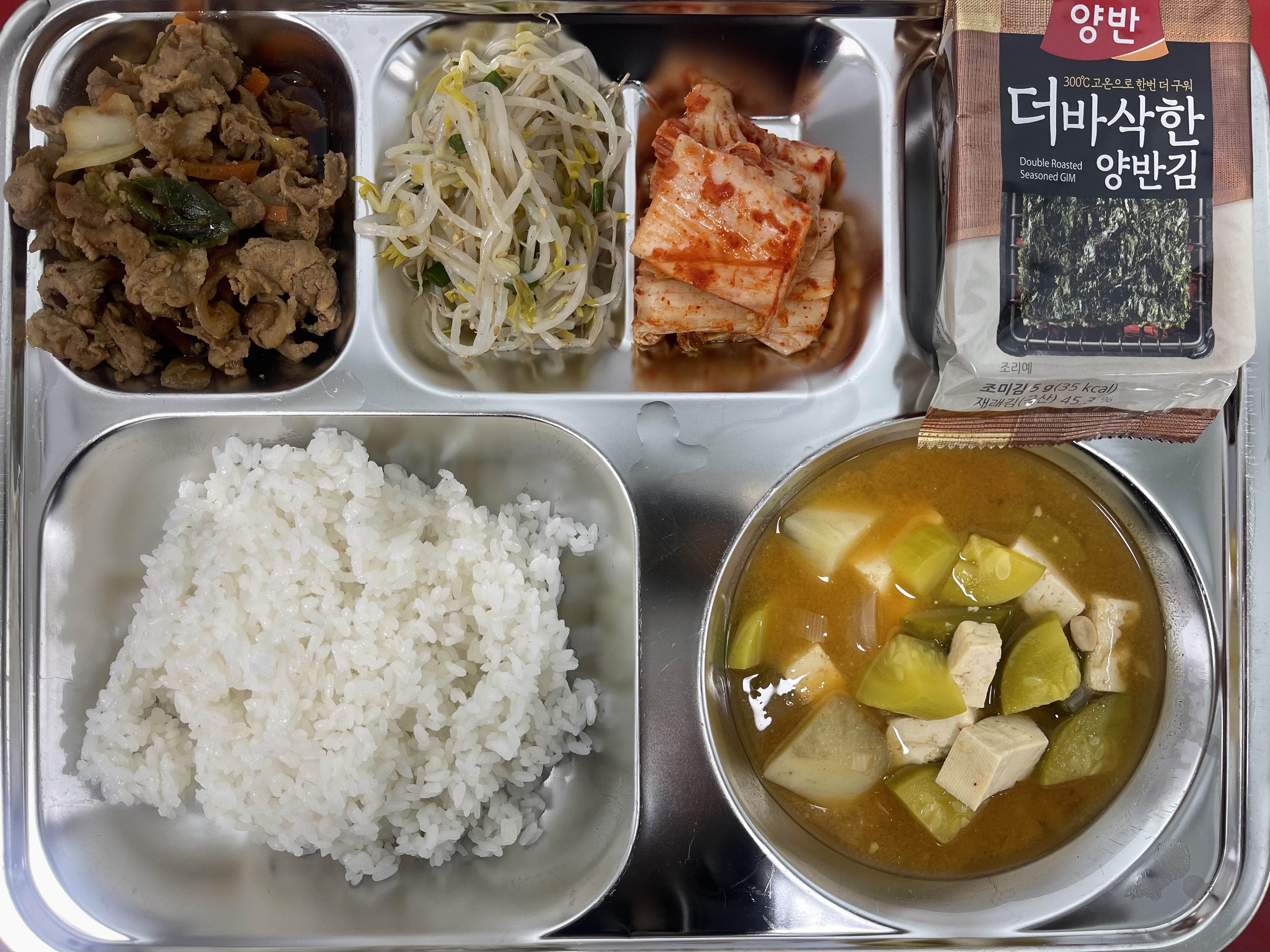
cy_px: 476
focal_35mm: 25
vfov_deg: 54.9
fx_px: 917
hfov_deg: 69.4
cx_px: 635
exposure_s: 1/60
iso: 80
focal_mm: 5.1
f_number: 1.6
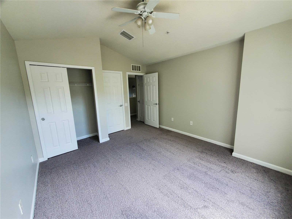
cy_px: 110
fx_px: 110
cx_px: 146
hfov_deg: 106.2
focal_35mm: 13
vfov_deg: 89.9
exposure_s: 1/60
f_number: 2.2
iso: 125
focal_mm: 1.8
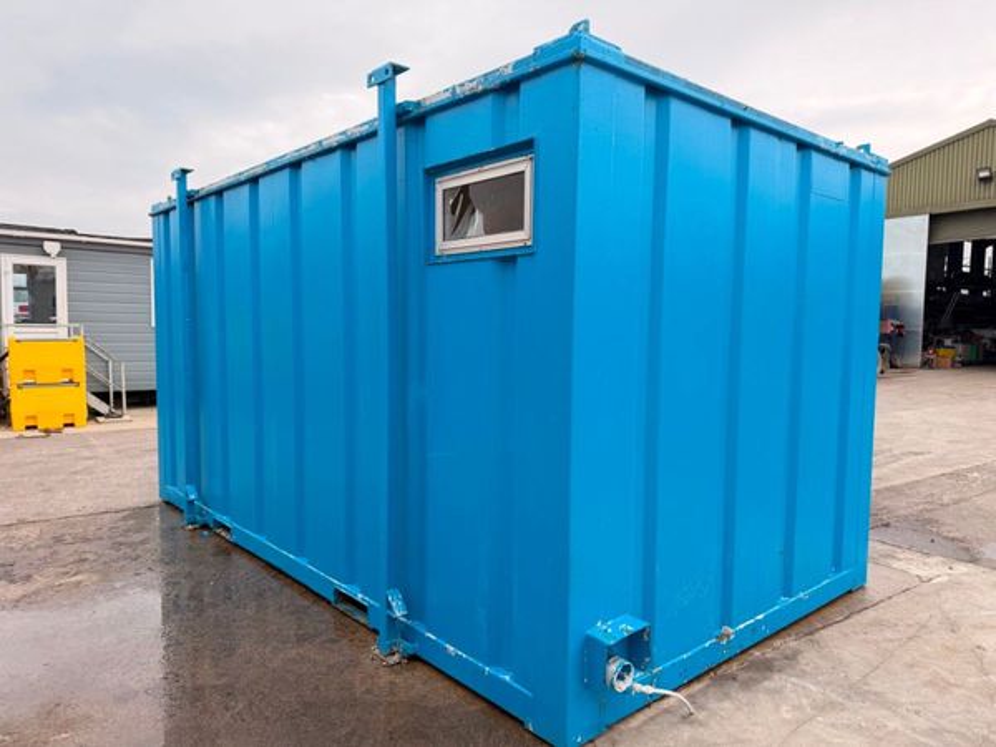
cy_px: 374
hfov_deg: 71.6
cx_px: 498
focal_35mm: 24
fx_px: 691
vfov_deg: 56.8
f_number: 1.78
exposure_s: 1/551
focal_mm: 6.76
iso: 100
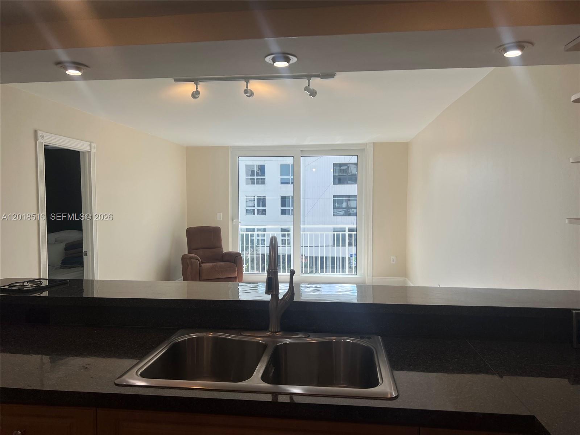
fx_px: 436
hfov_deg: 67.3
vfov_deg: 53.1
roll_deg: -0.1
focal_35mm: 26
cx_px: 290
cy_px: 218
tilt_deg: -3.6
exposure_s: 1/1159
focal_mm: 5.7
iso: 50
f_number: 1.5
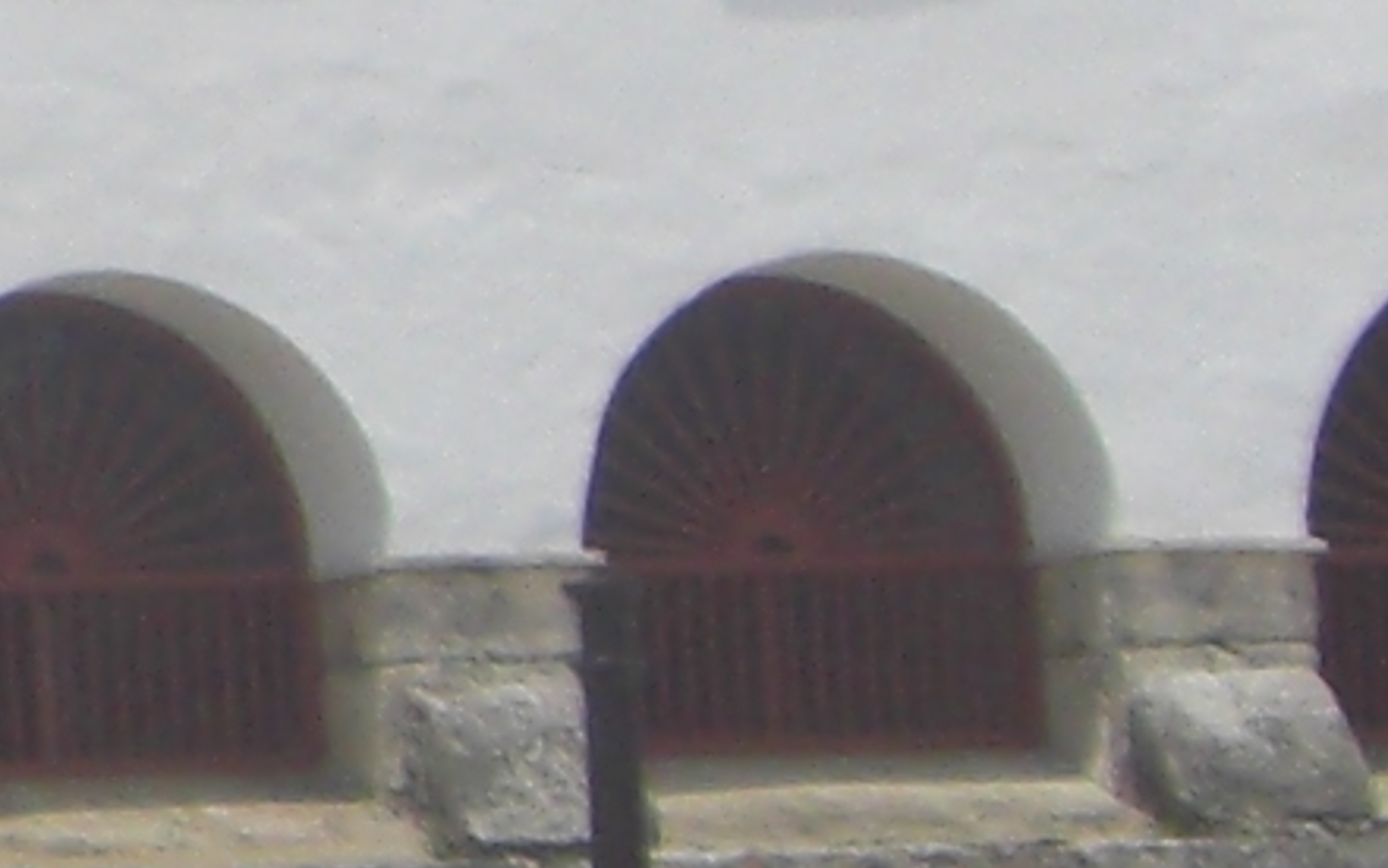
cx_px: -2996
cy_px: -368
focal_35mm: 298
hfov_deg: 6.4
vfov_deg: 4.4
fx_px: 11277
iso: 100
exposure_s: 1/400
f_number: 8
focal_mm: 6.2
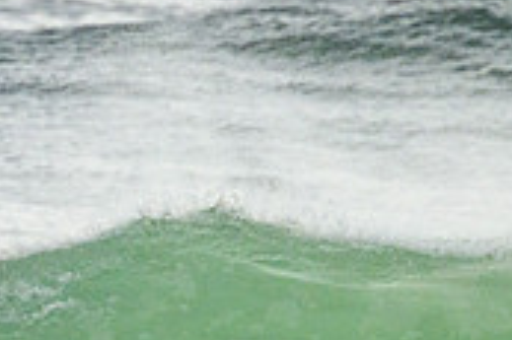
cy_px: 454
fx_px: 38136
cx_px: 145
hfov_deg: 0.8
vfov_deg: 0.5
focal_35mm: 2684
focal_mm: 800
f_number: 11
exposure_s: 1/2500
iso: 1800
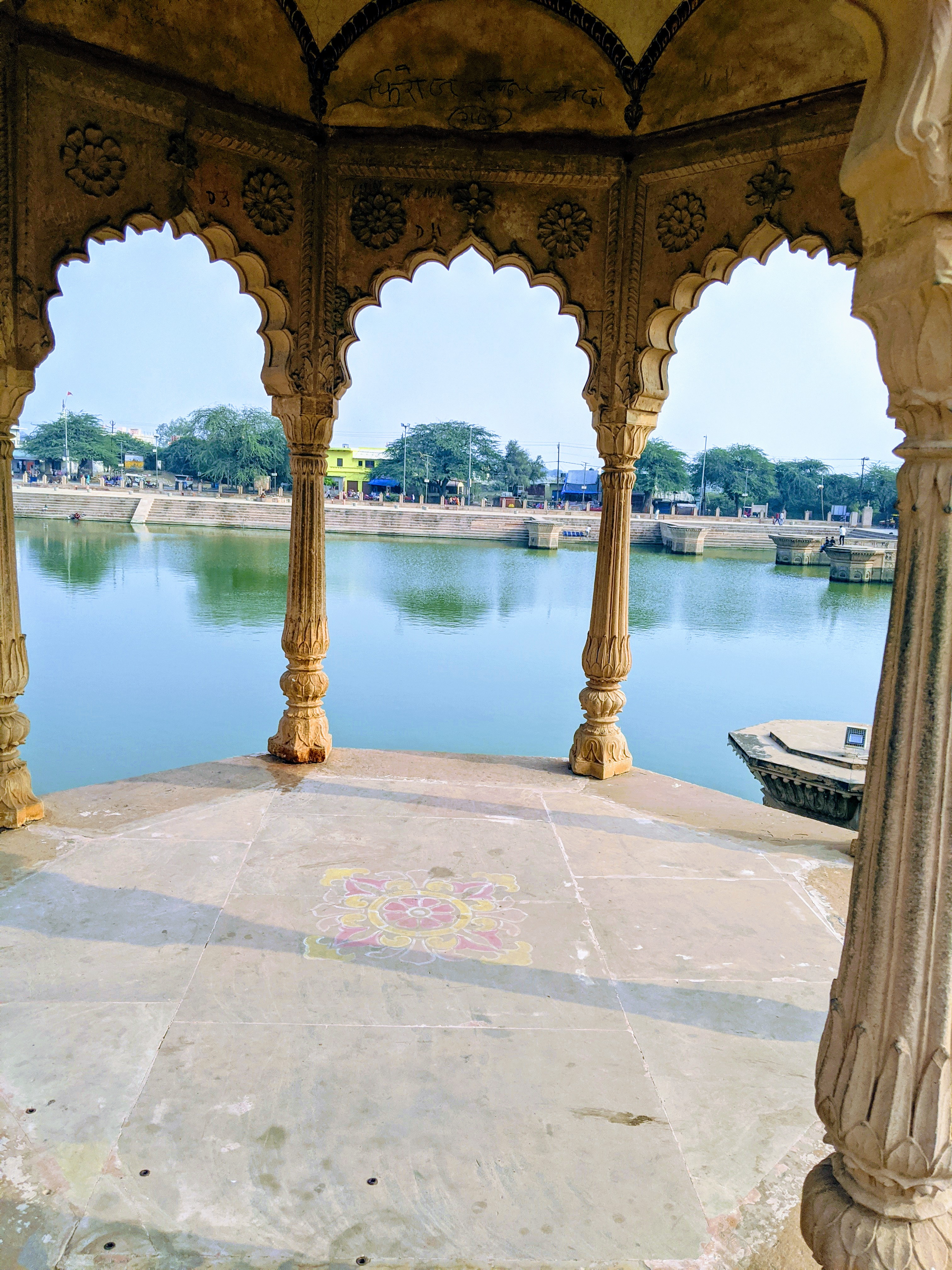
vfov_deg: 65.3
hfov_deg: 51.4
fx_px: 990
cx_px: 476
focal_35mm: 27
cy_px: 635
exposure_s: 1/1957
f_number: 1.8
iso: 64
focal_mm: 4.44
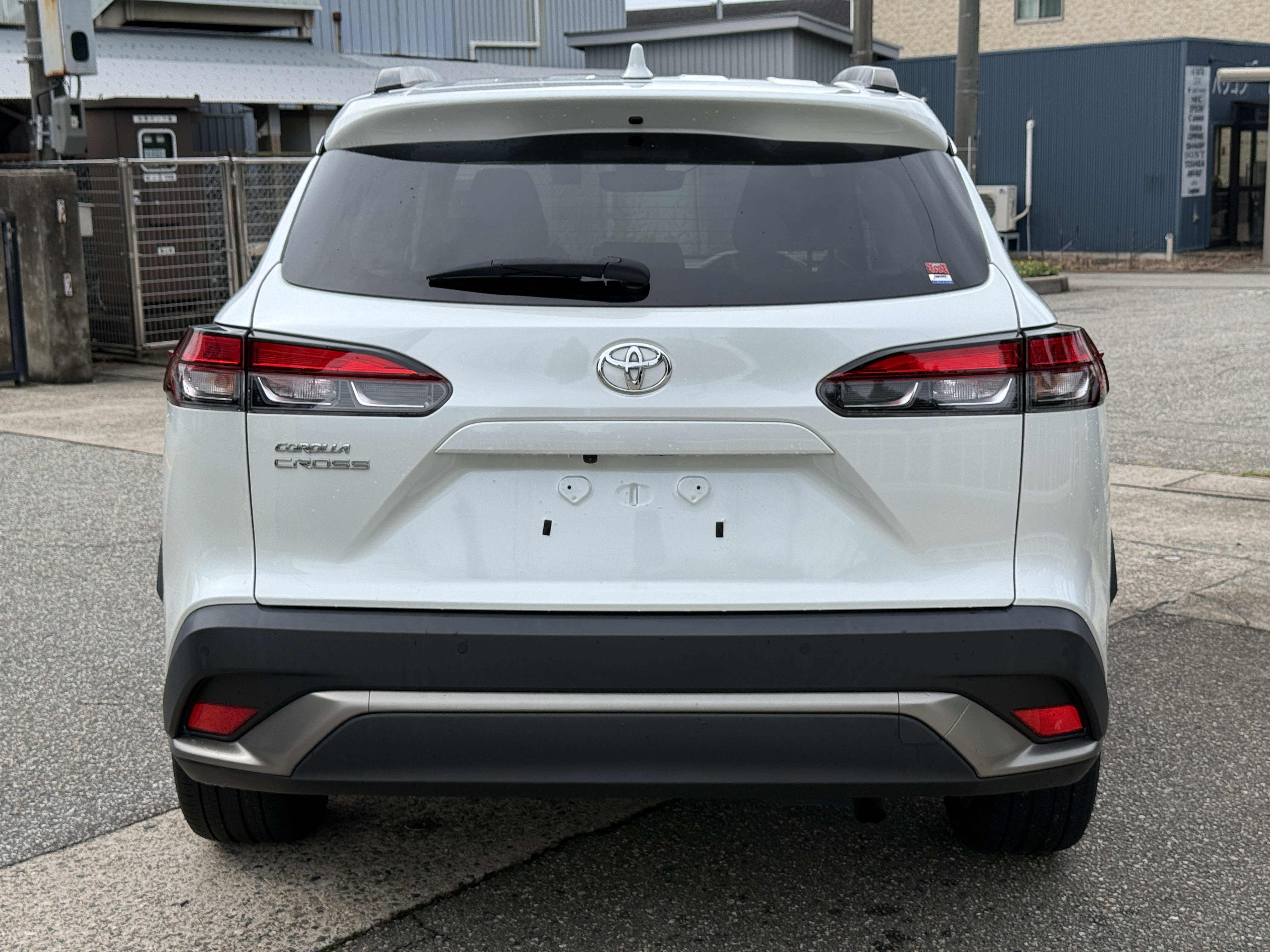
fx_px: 1761
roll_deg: +1.5
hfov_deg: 39.7
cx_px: 635
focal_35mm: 48
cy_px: 476
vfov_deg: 30.3
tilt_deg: -9.7
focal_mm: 6.76
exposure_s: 1/3704
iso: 64
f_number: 1.78
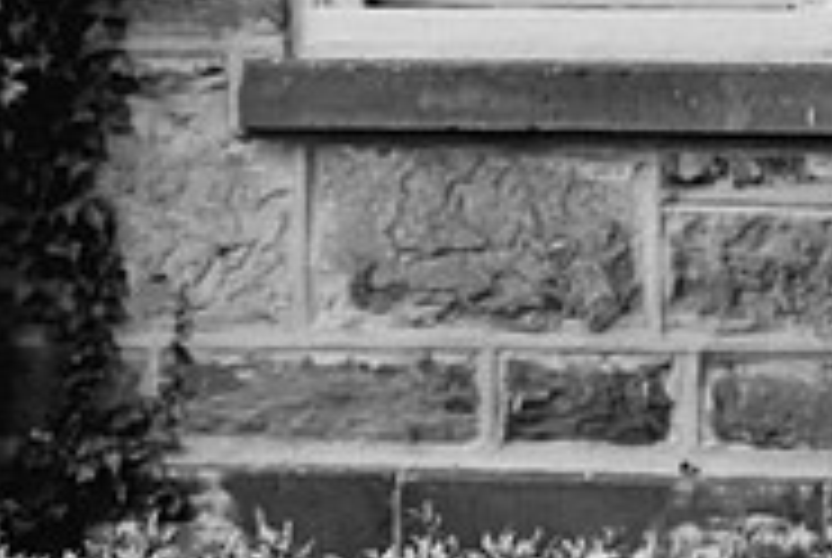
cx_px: 1295
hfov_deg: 7.9
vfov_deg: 5.4
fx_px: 5880
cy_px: 329
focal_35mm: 254
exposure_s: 1/400
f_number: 3.2
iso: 800
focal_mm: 78
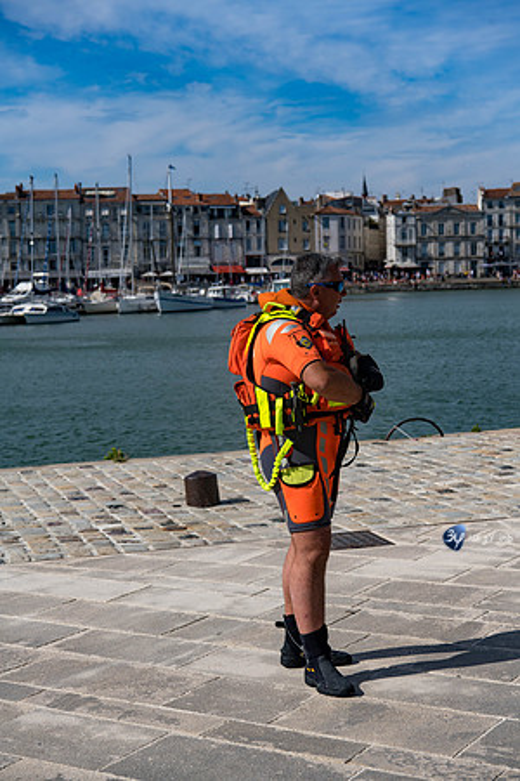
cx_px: 260
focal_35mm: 60
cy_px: 390
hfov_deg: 22.6
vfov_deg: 33.4
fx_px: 1300
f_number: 7.1
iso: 64
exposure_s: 1/800
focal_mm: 60
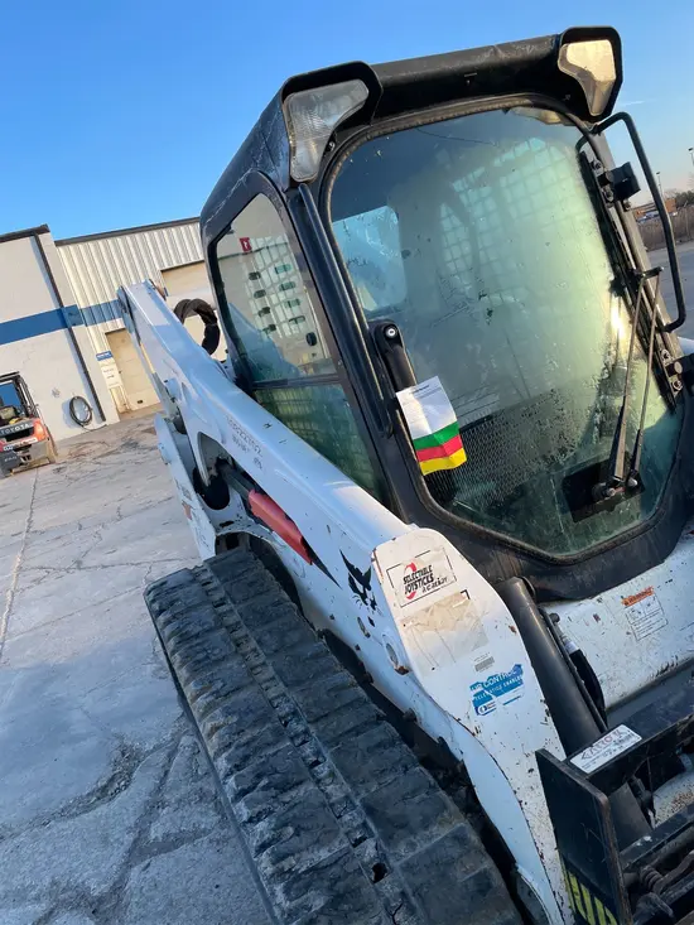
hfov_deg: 53.1
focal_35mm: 26
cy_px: 462
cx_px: 347
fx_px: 695
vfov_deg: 67.3
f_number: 1.6
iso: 32
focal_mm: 4.2
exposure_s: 1/609
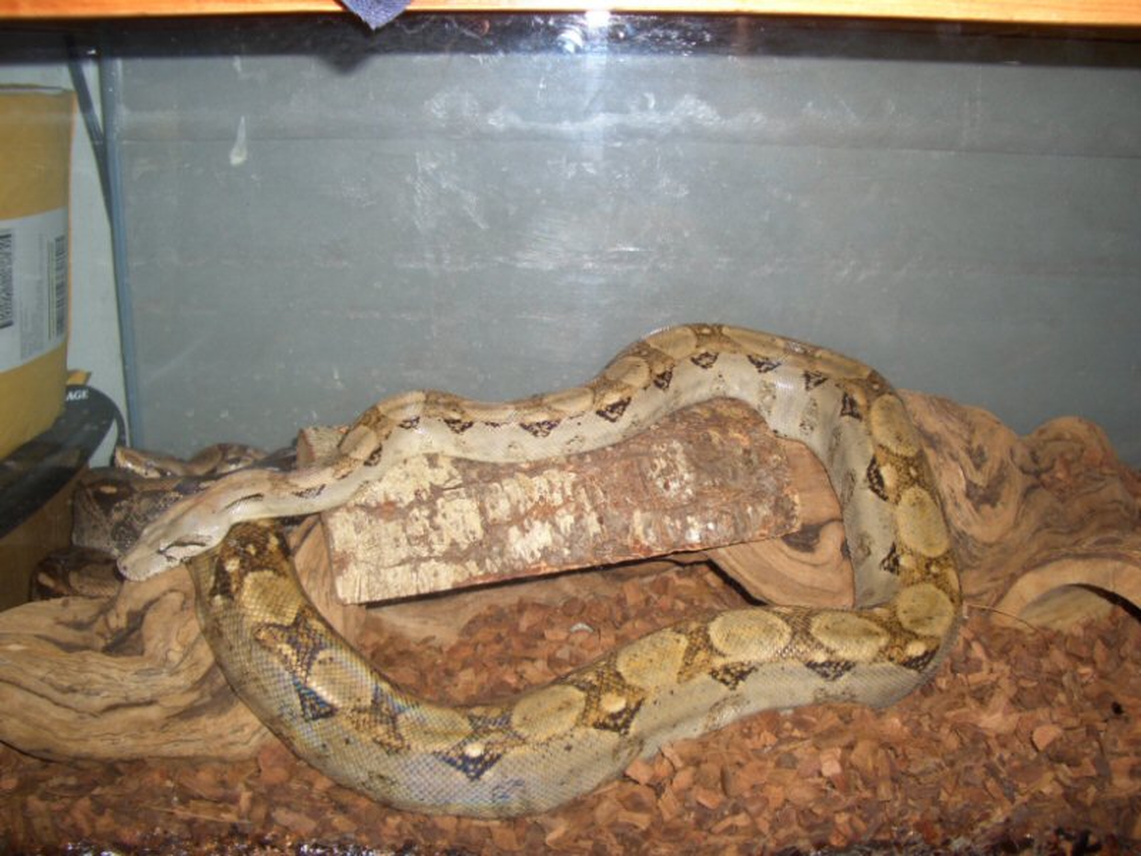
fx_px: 1154
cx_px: 570
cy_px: 428
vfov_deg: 40.7
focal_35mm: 35
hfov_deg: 52.6
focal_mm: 5.8
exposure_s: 1/60
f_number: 2.6
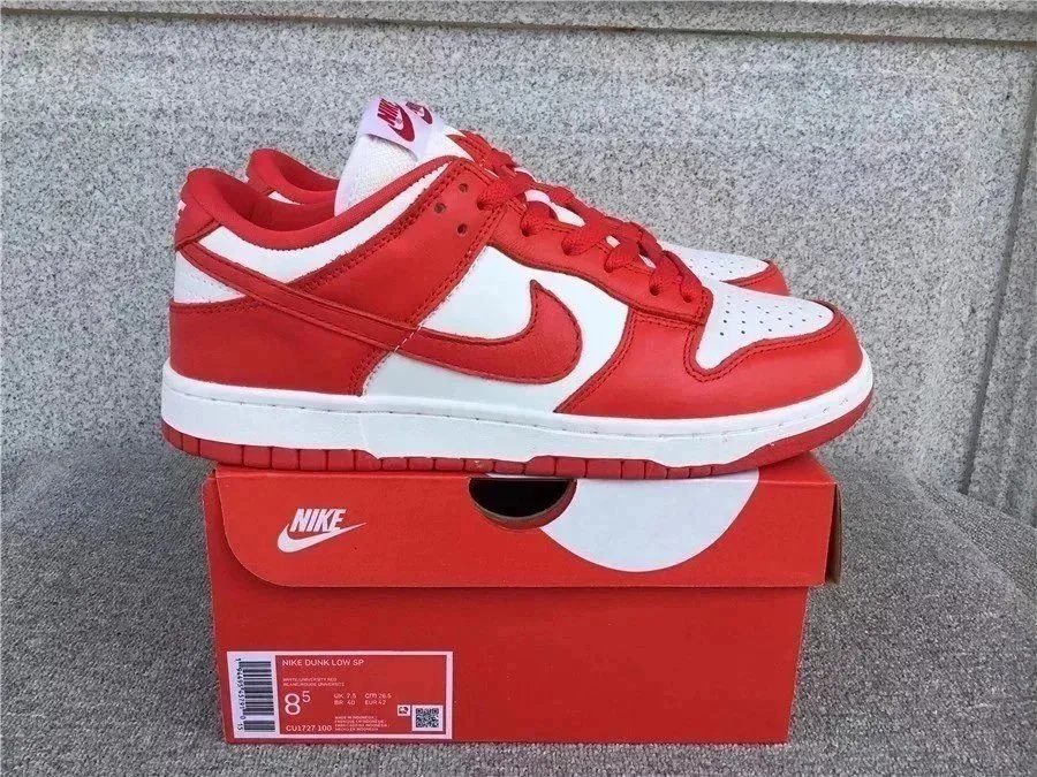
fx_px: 929
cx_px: 518
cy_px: 388
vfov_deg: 45.4
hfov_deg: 58.4
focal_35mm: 31
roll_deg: -1.1
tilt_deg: -18.1
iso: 25
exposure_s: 1/494
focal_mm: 3.3
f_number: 2.4
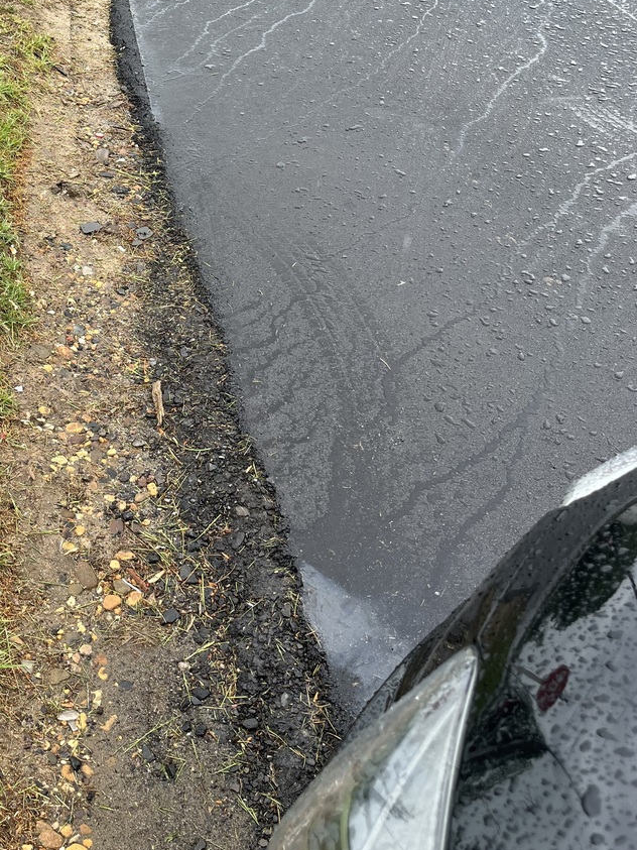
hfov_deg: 38.3
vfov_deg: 50.0
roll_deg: -5.8
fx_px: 908
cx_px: 228
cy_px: 364
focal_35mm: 37
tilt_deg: -37.5
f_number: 1.6
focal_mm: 5.1
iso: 50
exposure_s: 1/821
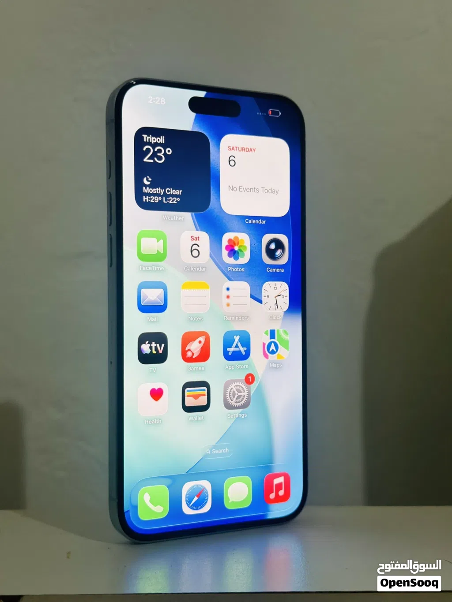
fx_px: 836
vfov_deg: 39.7
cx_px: 226
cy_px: 301
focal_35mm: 48
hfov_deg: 30.3
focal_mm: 6.86
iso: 125
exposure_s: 1/100
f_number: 1.78
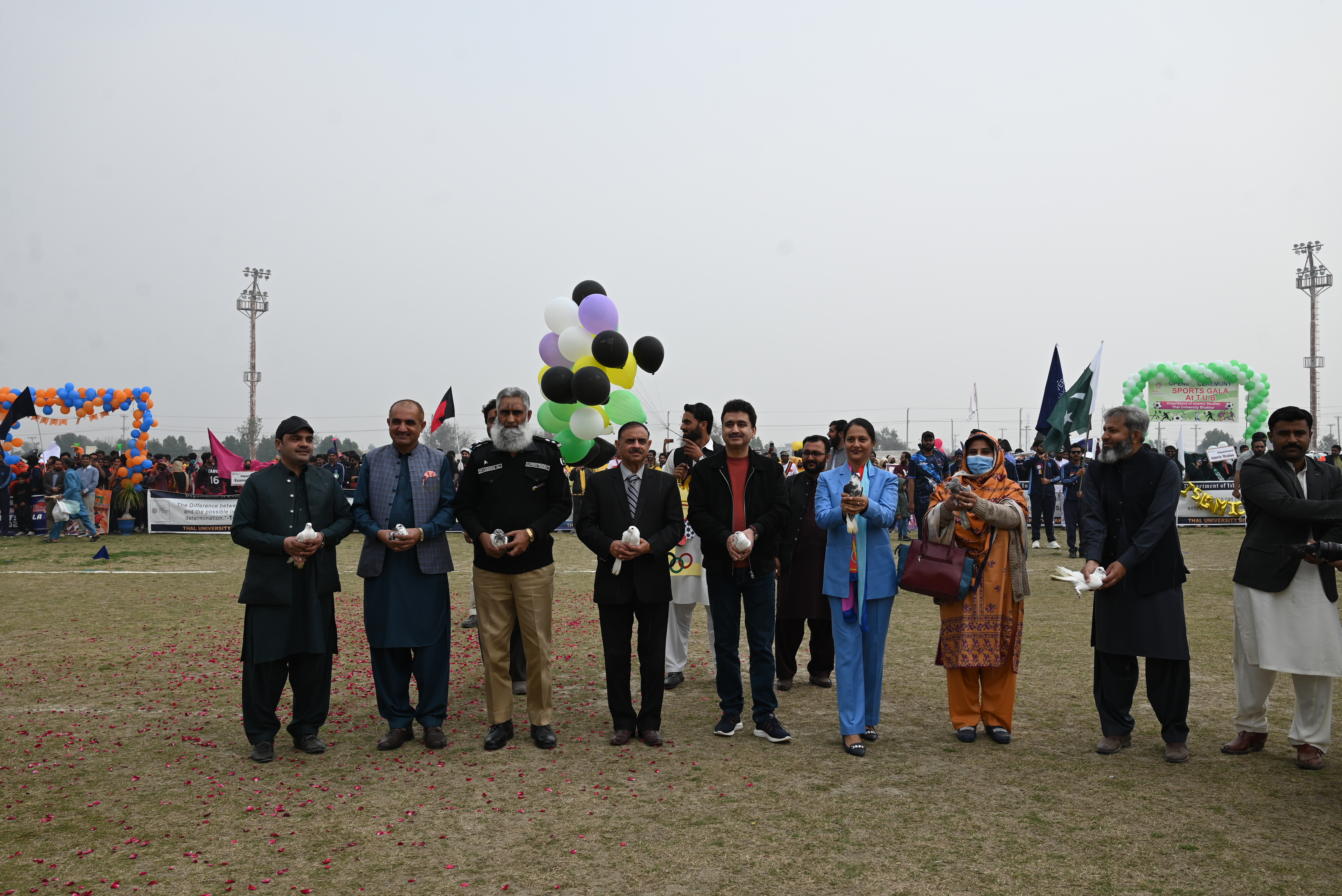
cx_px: 671
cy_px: 448
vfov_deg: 43.6
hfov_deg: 61.9
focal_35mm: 30
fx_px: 1119
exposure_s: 1/160
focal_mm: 30
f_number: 6.3
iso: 100
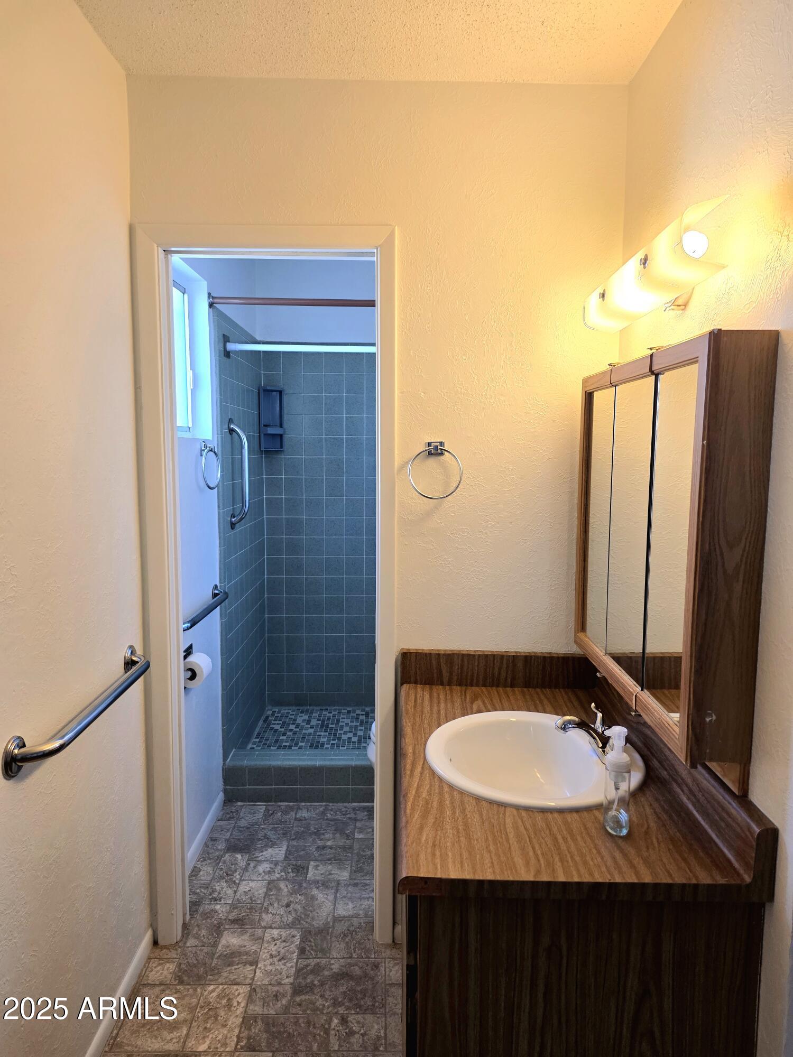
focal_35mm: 23
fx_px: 703
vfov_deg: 73.9
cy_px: 528
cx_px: 396
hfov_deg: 58.9
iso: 125
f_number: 1.7
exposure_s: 1/120
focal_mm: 6.25
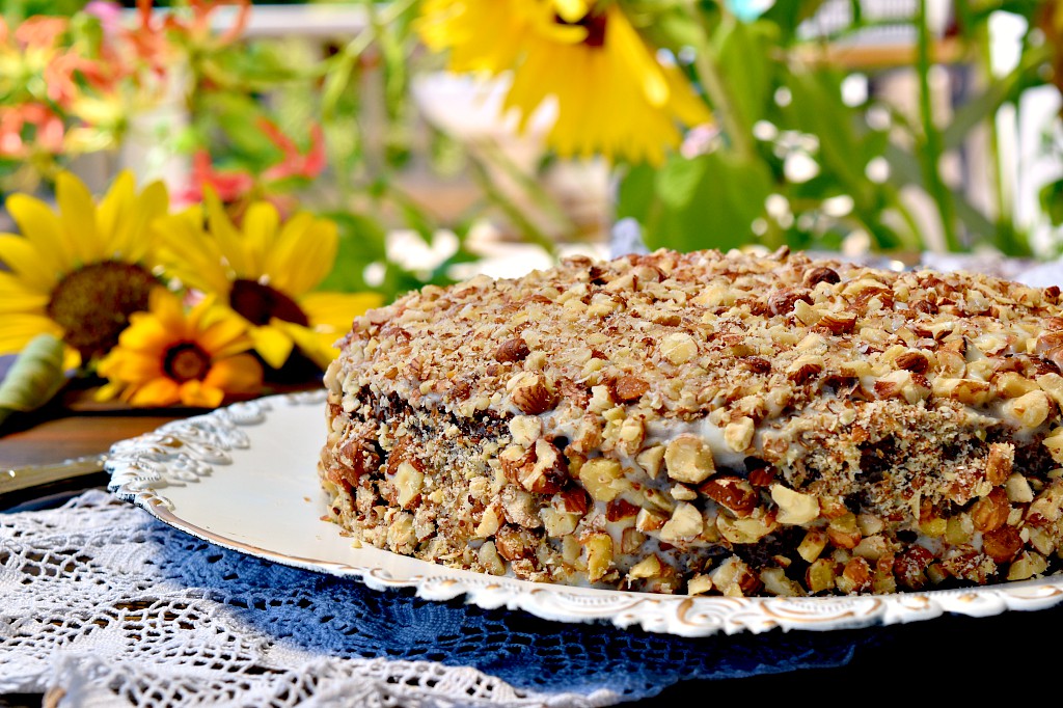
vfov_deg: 17.5
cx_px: 532
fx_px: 2302
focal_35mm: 78
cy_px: 354
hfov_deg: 26.0
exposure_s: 1/320
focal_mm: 52
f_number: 9
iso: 200
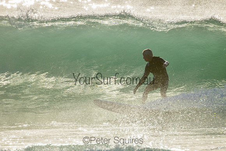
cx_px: 112
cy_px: 97
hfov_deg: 1.9
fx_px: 6868
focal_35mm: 1094
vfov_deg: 1.3
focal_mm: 800
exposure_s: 1/2000
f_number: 11
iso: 450
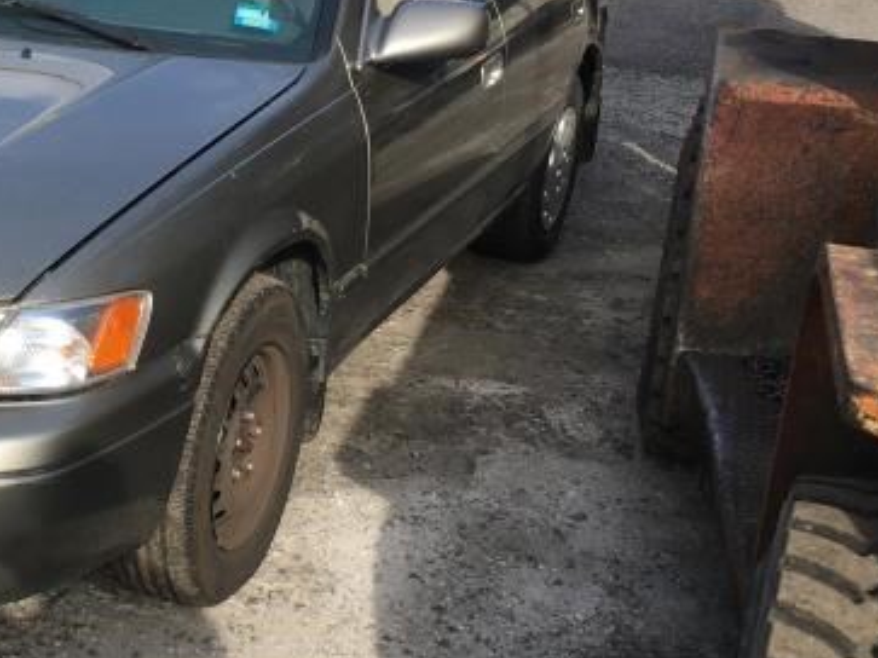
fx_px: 1623
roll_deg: -1.7
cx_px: 22
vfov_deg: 22.9
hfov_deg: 28.6
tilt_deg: -14.5
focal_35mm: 64
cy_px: 327
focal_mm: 4.15
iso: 25
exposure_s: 1/553
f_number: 2.2
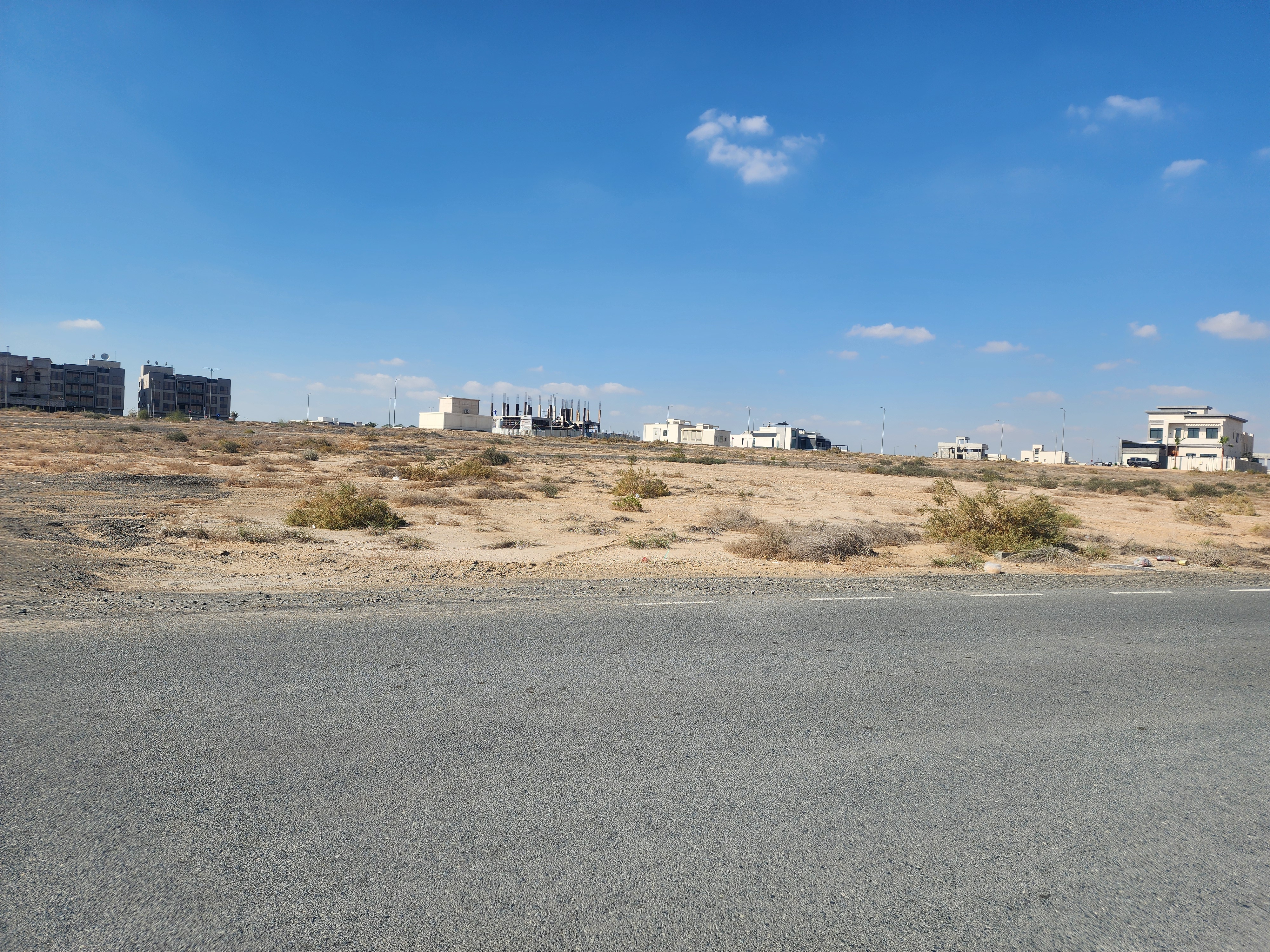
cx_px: 635
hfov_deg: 73.9
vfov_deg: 58.9
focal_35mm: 23
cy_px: 476
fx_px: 844
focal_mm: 6.4
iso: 12
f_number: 1.8
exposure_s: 1/1248
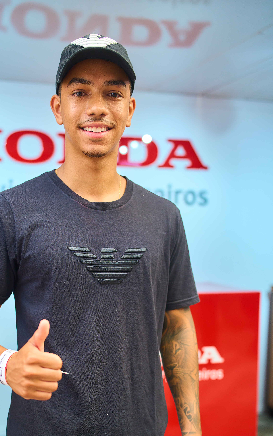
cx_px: 84
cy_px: 280
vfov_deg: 41.4
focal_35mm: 48
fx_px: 571
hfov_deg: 26.7
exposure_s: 1/200
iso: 320
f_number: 2
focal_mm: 35
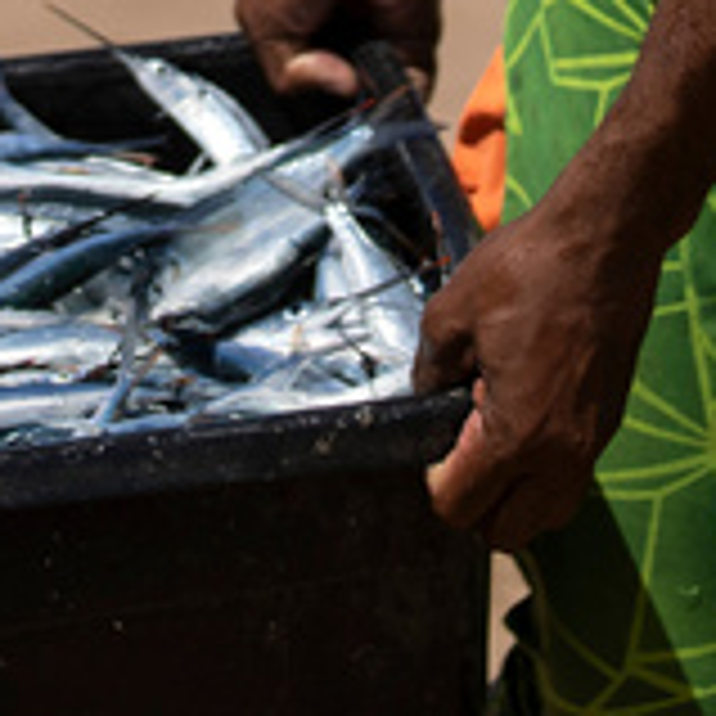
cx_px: -342
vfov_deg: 6.3
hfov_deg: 6.3
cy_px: -450
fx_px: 6389
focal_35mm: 273
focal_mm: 50
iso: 50
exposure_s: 1/8000
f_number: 1.6
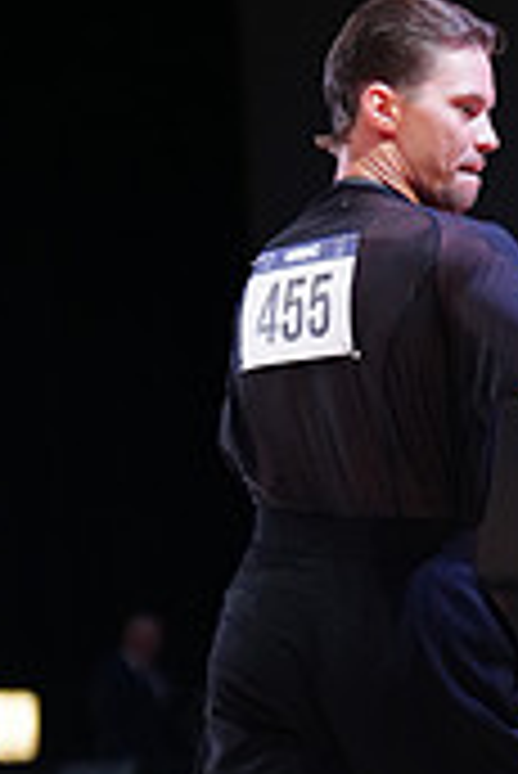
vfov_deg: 6.1
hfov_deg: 4.1
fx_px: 7172
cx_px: 592
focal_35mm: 333
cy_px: 994
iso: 2000
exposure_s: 1/320
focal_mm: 99
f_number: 2.8
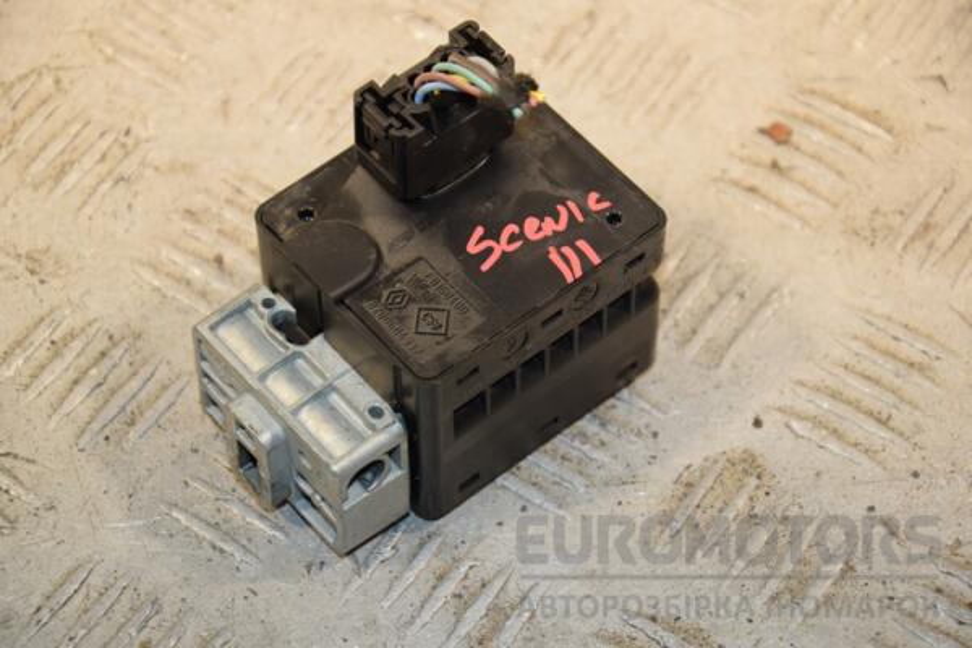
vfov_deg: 10.2
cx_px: 486
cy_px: 324
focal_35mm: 135
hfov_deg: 15.2
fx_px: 3645
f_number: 6.3
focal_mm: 90
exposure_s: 1/200
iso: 800
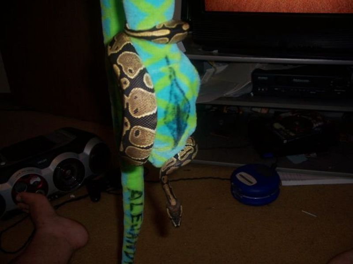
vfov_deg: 41.8
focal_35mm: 34
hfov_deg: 54.0
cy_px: 132
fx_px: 347
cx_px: 176
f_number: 2.7
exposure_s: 1/60
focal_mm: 5.6
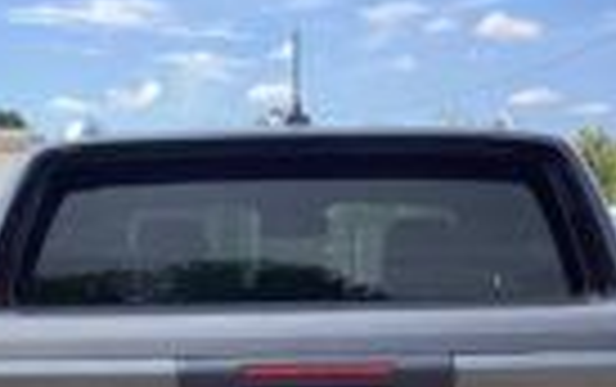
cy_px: 574
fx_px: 1412
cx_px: 292
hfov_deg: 24.6
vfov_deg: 14.6
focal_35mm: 84
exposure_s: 1/586
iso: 25
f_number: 2.4
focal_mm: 3.3
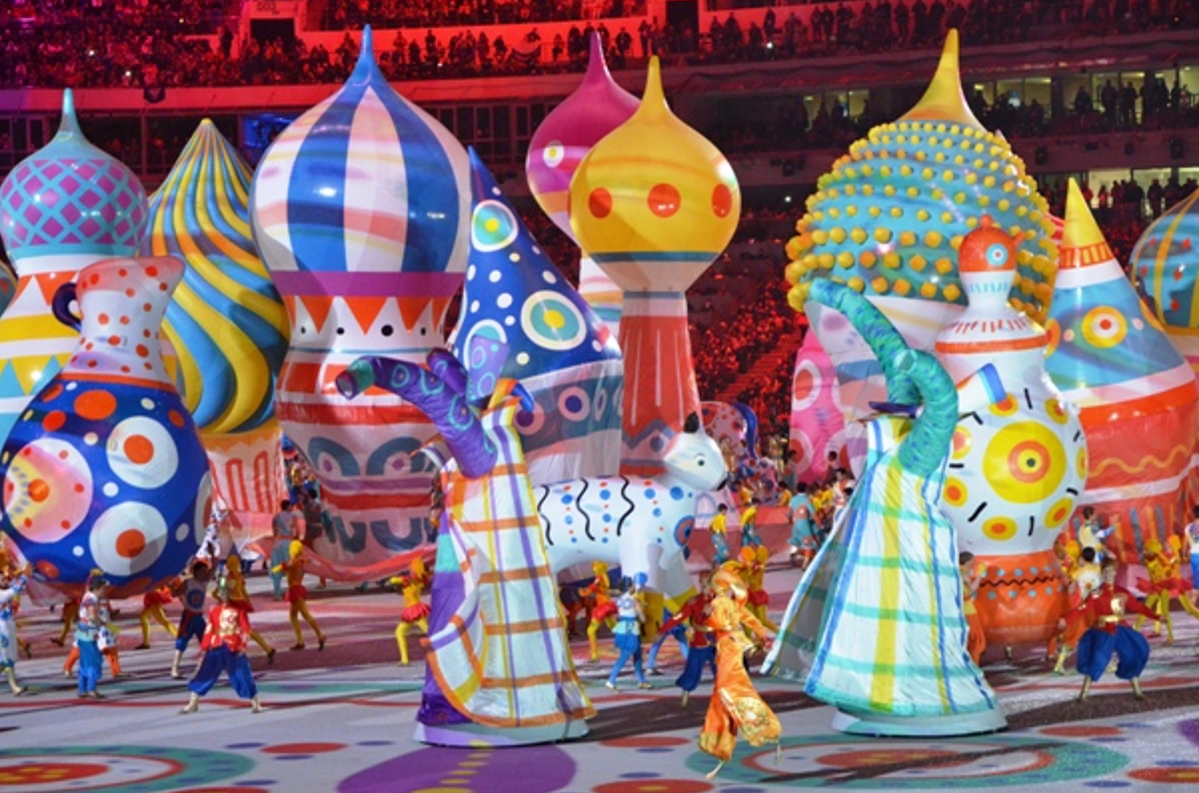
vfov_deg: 12.2
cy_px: 388
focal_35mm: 112
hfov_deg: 18.3
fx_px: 3721
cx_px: 600
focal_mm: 70
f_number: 4
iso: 3200
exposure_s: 1/160
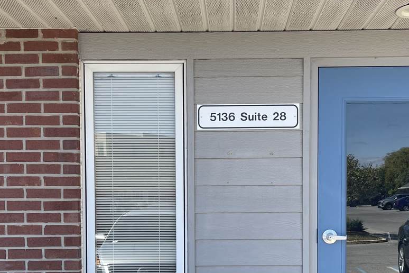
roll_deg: +2.0
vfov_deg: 30.5
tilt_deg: -2.7
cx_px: 224
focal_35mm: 43
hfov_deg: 45.4
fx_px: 488
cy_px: 214
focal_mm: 5.1
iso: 32
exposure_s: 1/969
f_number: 1.6
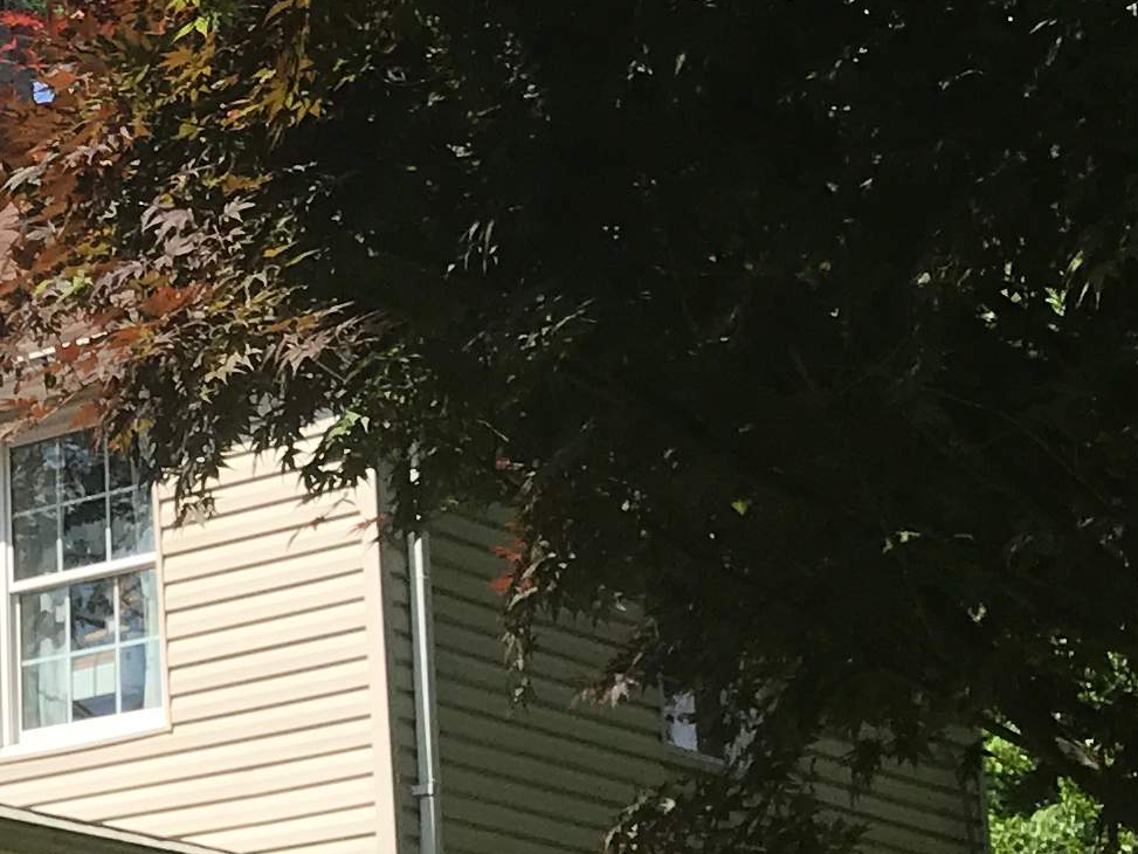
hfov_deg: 15.1
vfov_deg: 12.6
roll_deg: +0.2
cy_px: 905
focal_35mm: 116
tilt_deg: +8.8
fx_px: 3814
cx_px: -814
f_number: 1.8
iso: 20
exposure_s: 1/1880
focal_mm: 3.99
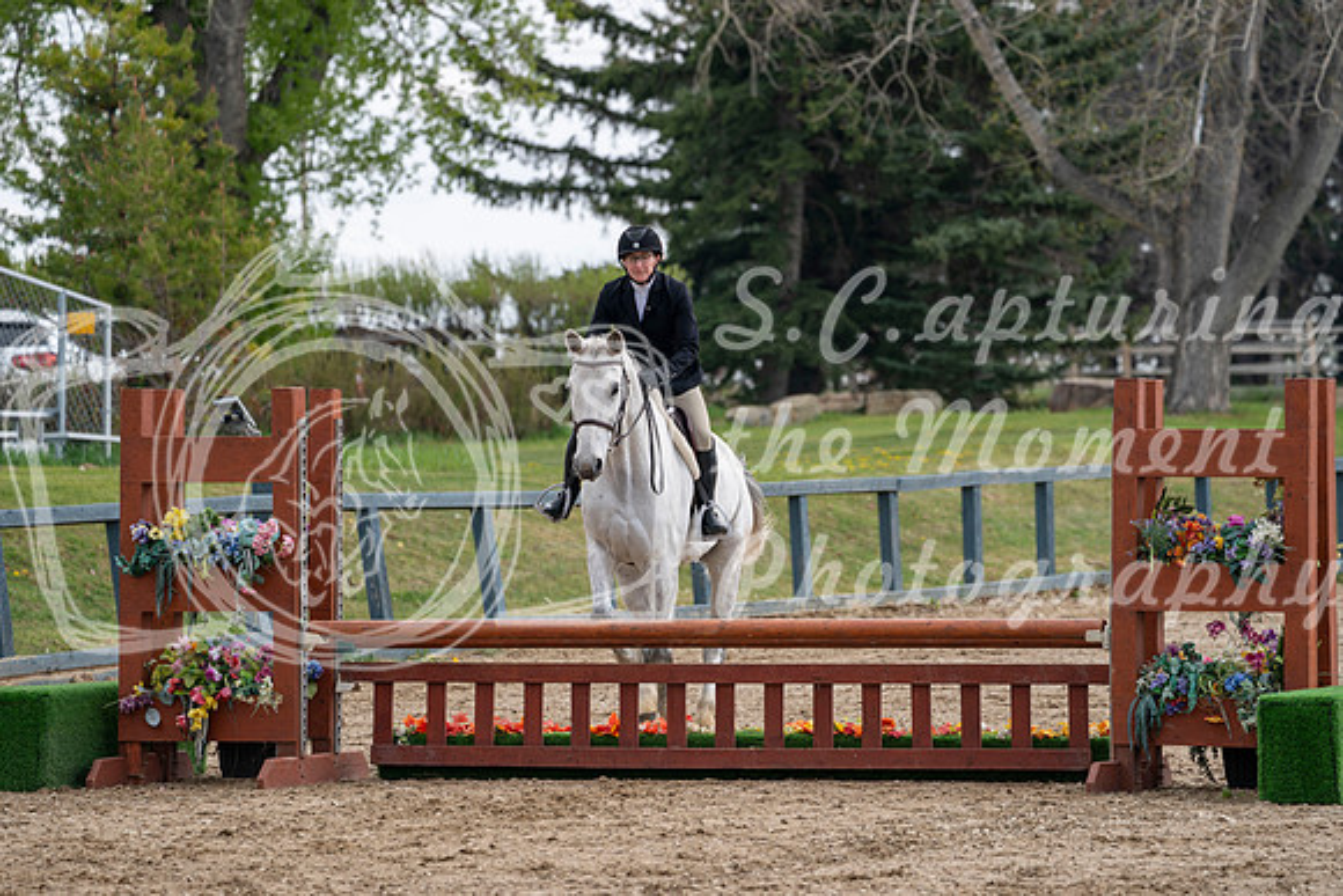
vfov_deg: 5.8
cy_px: 448
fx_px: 8880
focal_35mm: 238
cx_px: 672
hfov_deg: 8.6
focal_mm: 238
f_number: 5.6
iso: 100
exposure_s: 1/250
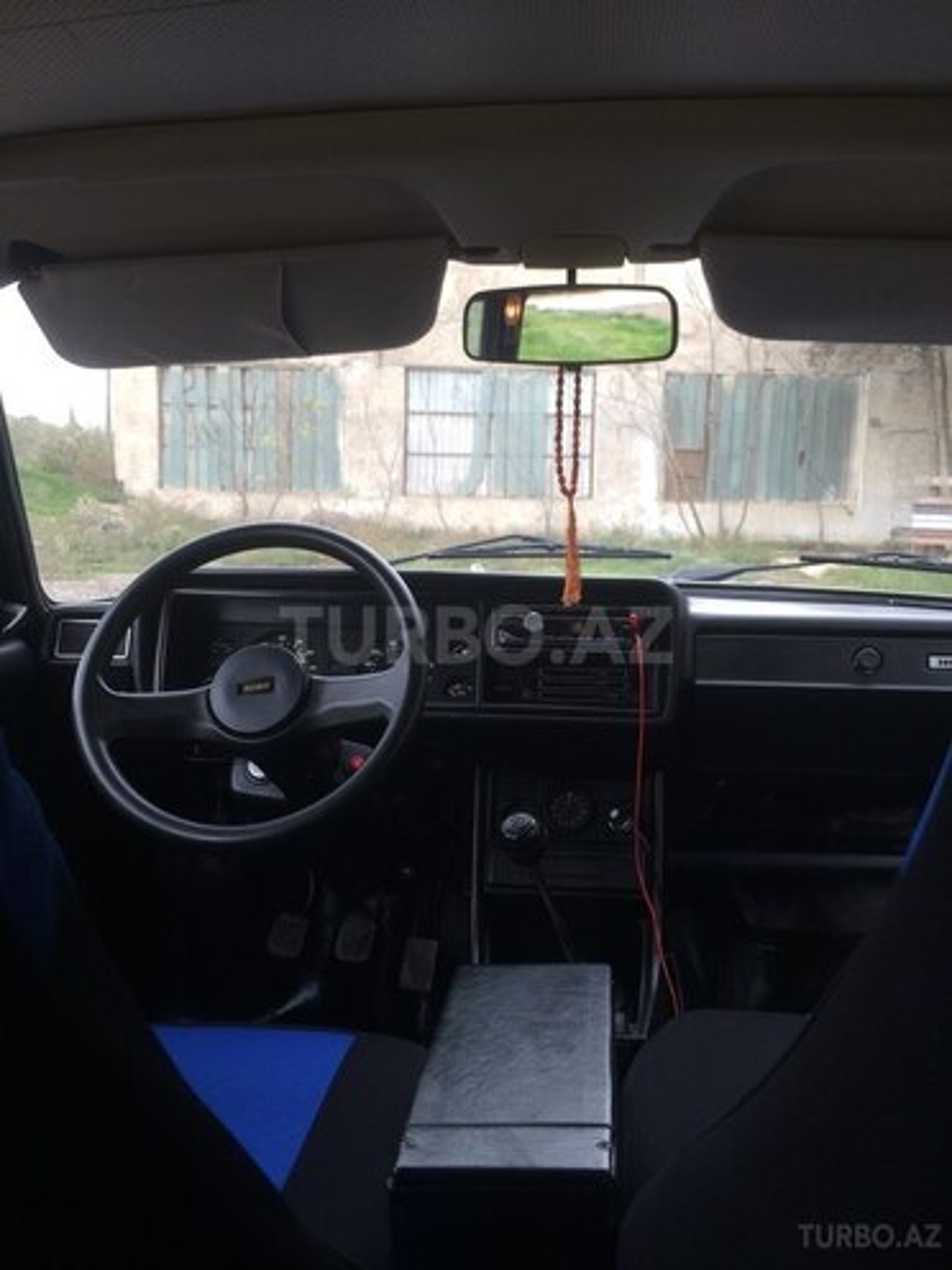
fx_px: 1063
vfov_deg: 61.7
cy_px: 635
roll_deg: +1.2
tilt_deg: -12.6
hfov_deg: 48.2
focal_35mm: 29
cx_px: 476
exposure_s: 1/101
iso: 32
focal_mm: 4.15
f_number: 2.2
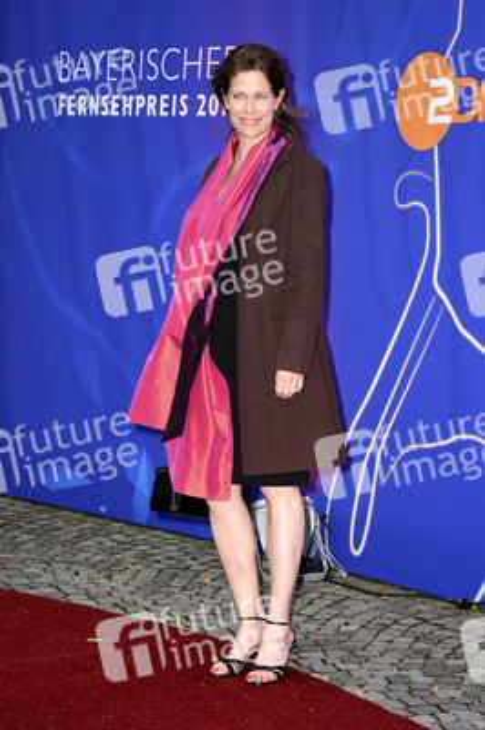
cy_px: 365
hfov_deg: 16.2
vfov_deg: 24.2
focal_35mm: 84
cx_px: 242
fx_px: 1700
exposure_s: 1/60
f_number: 5.6
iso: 400
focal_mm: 56
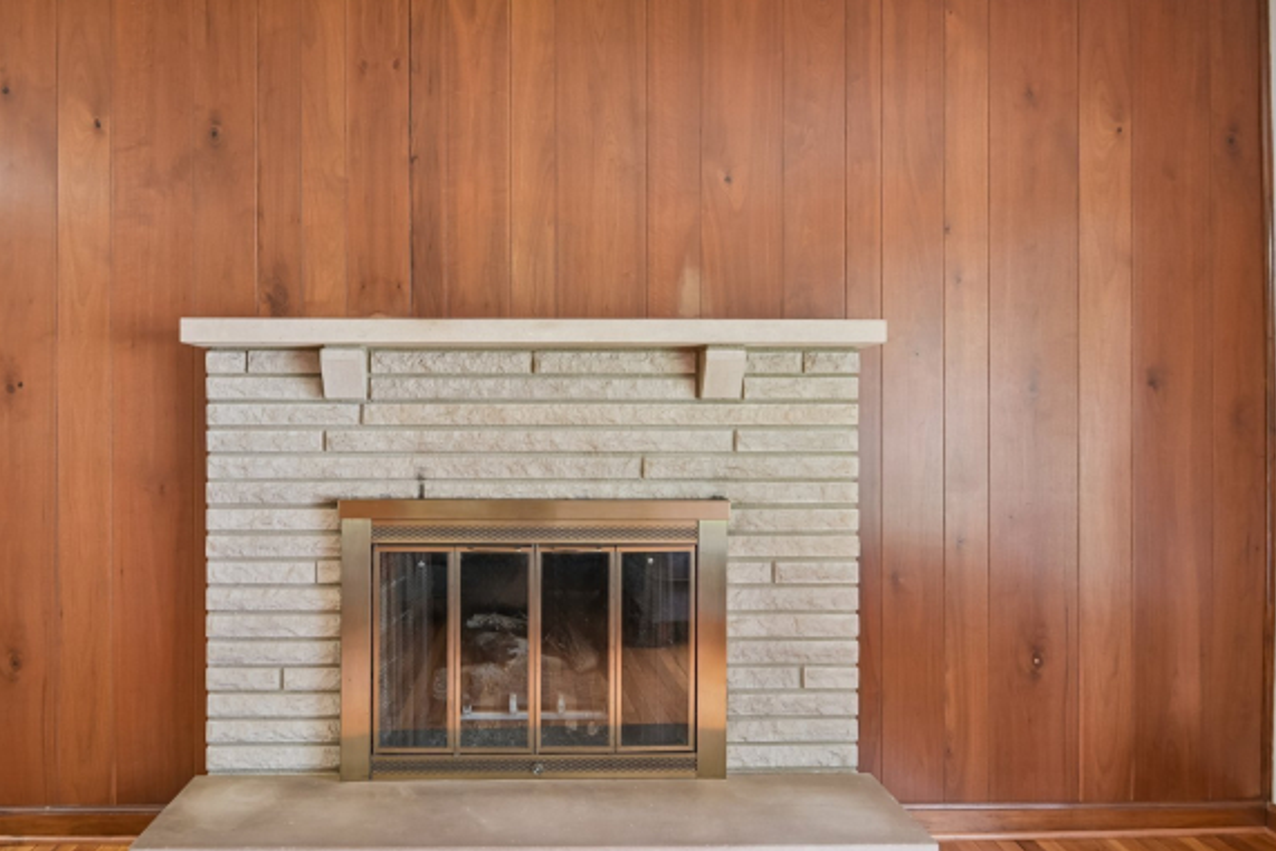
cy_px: 404
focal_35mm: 21
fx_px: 744
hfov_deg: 80.7
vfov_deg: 59.5
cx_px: 545
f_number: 8
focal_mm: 16
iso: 400
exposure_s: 1/2.5
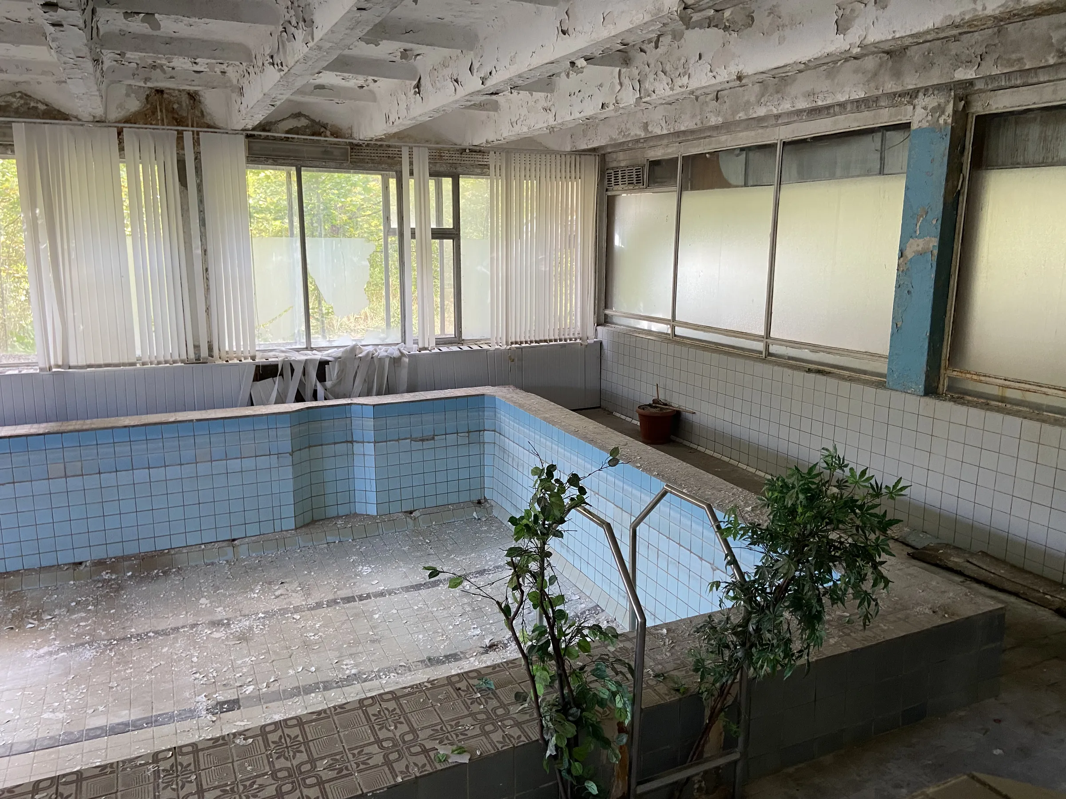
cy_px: 400
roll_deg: -0.7
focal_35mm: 26
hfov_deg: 67.3
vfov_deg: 53.1
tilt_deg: -12.7
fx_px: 801
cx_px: 533
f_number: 1.8
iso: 125
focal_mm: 4.25
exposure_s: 1/60
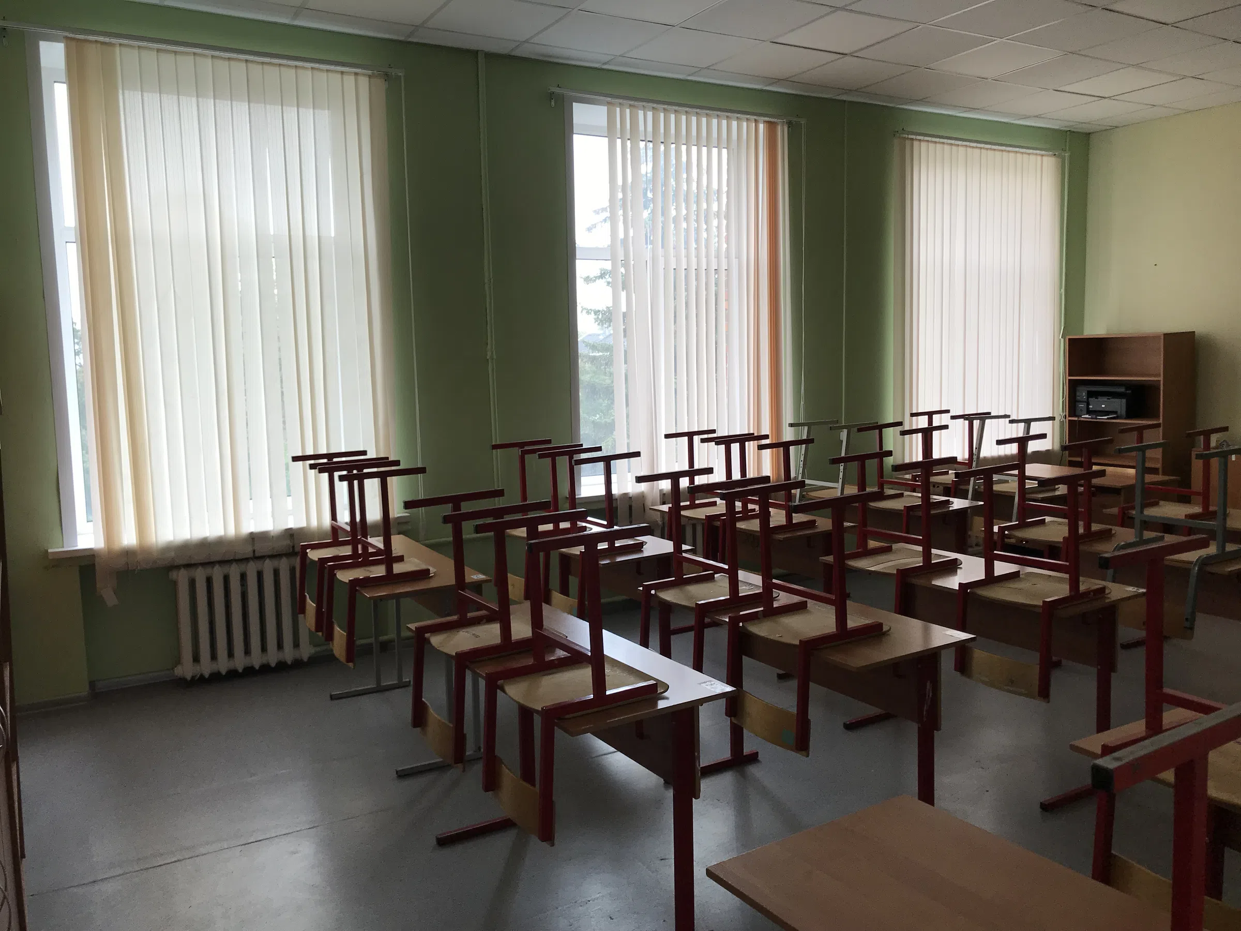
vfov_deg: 49.7
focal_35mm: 28
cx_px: 620
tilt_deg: -4.8
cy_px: 466
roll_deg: +0.9
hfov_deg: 63.4
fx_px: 1004
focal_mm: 3.99
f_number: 1.8
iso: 20
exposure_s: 1/138
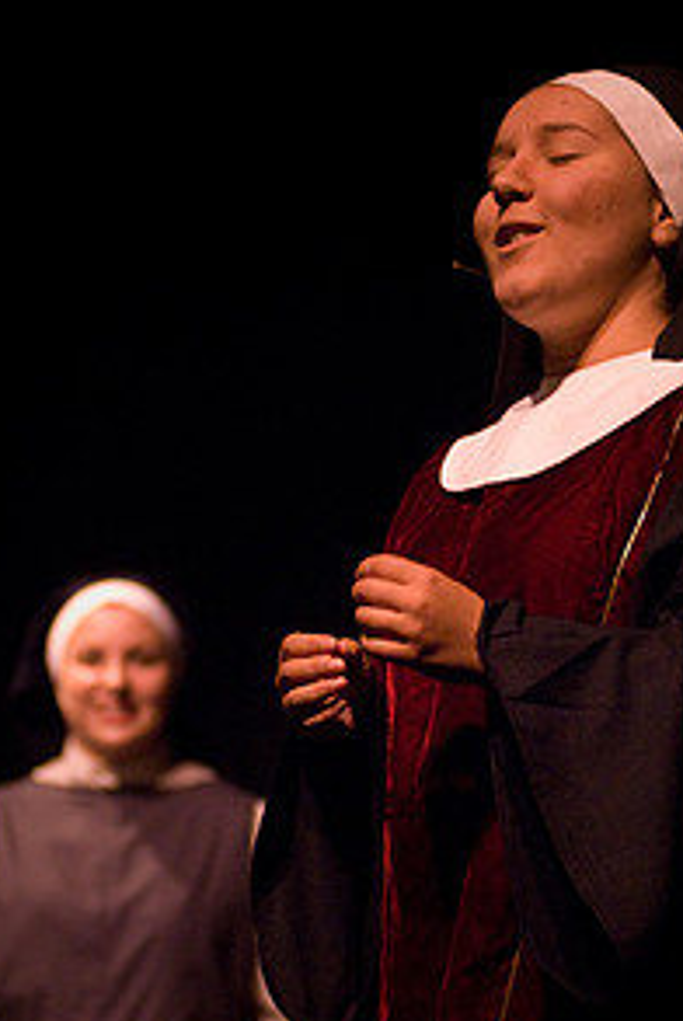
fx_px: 5621
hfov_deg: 7.0
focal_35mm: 198
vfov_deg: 10.4
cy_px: 659
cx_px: 420
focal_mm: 86
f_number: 2.8
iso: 1600
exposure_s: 1/100
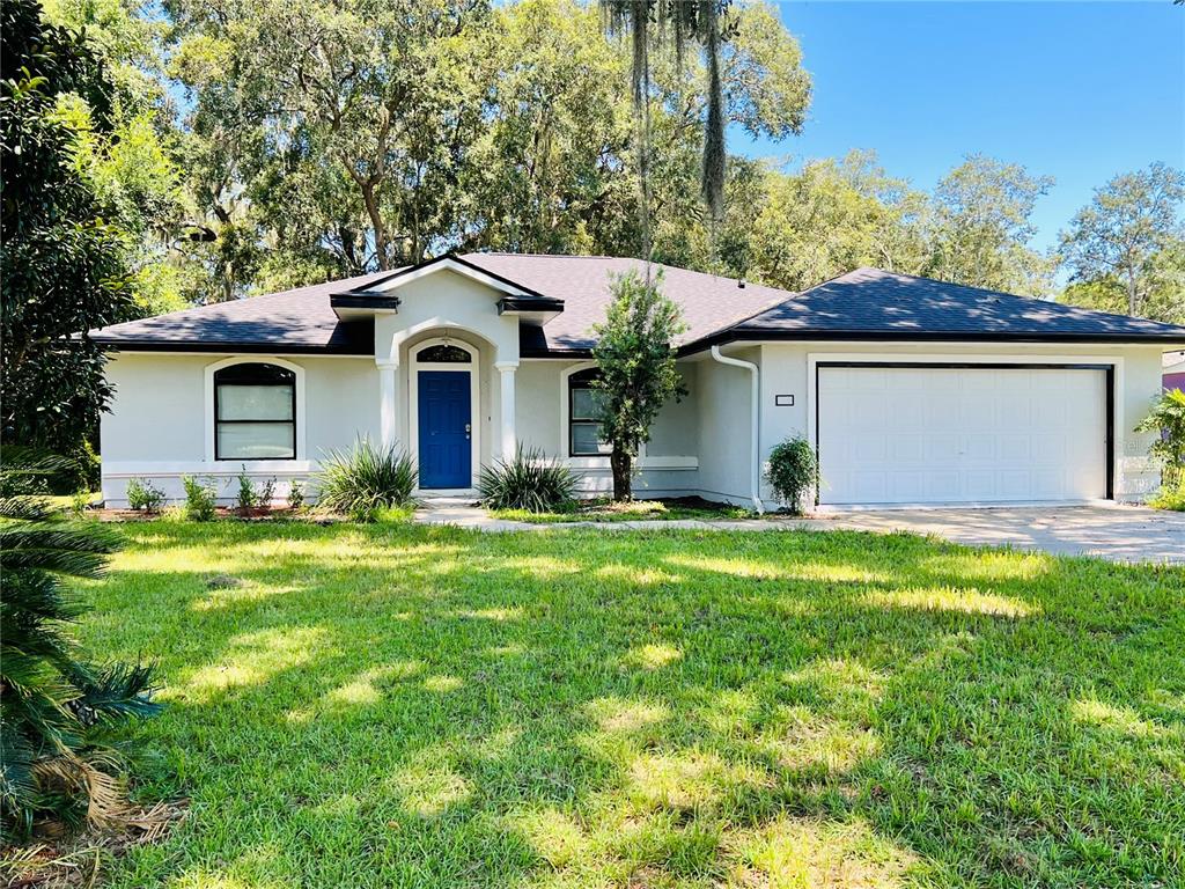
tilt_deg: -0.6
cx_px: 592
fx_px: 890
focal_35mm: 26
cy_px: 444
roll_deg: -0.4
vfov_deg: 53.1
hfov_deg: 67.3
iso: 50
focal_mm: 5.7
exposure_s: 1/678
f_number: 1.5
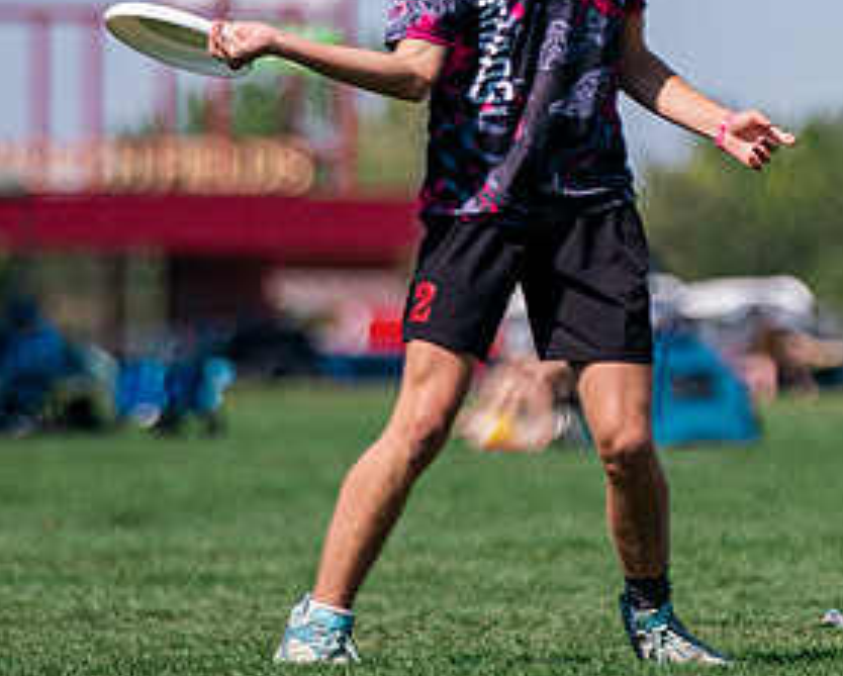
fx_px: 15835
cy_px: 129
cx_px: 665
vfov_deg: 2.4
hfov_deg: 3.0
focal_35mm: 634
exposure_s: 1/12800
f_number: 2.8
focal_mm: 184
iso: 400
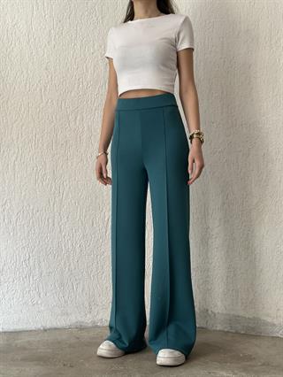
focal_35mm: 48
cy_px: 188
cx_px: 142
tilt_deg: +2.0
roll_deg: -0.5
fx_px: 523
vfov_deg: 39.6
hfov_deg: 30.3
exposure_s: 1/72
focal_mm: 6.86
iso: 125
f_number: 1.78
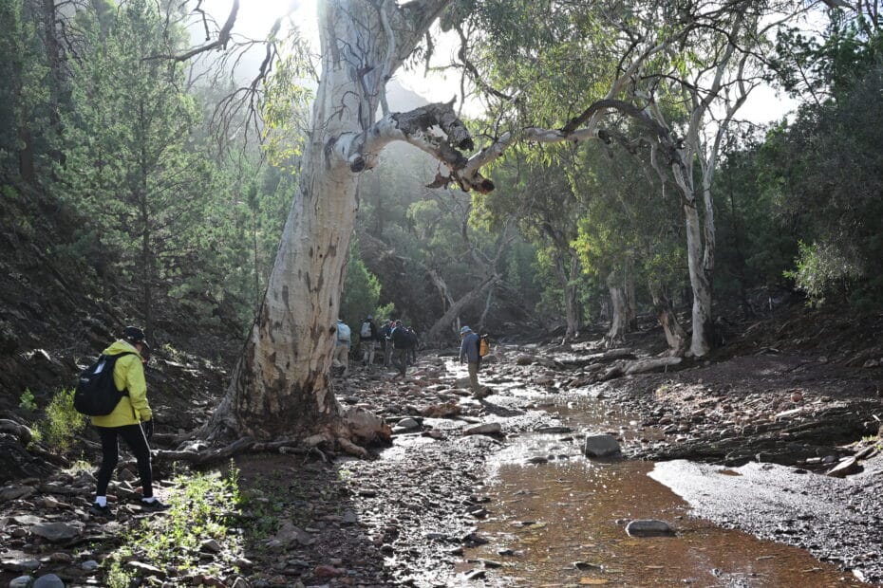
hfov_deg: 48.5
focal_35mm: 40
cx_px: 442
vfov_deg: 33.4
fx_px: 981
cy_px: 294
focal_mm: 40
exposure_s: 1/80
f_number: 14
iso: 400
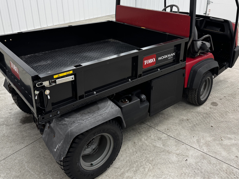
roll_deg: -0.5
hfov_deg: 56.8
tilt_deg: -22.1
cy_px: 62
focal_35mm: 32
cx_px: 121
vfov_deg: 43.6
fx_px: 221
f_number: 1.78
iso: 100
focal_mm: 6.76
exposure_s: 1/120
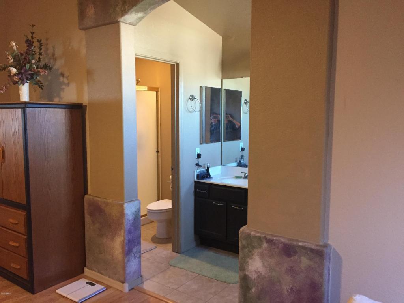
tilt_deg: -7.3
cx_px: 202
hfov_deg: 61.7
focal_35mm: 29
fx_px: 338
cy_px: 152
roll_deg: +0.2
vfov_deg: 48.2
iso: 200
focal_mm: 4.15
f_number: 2.2
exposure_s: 1/30
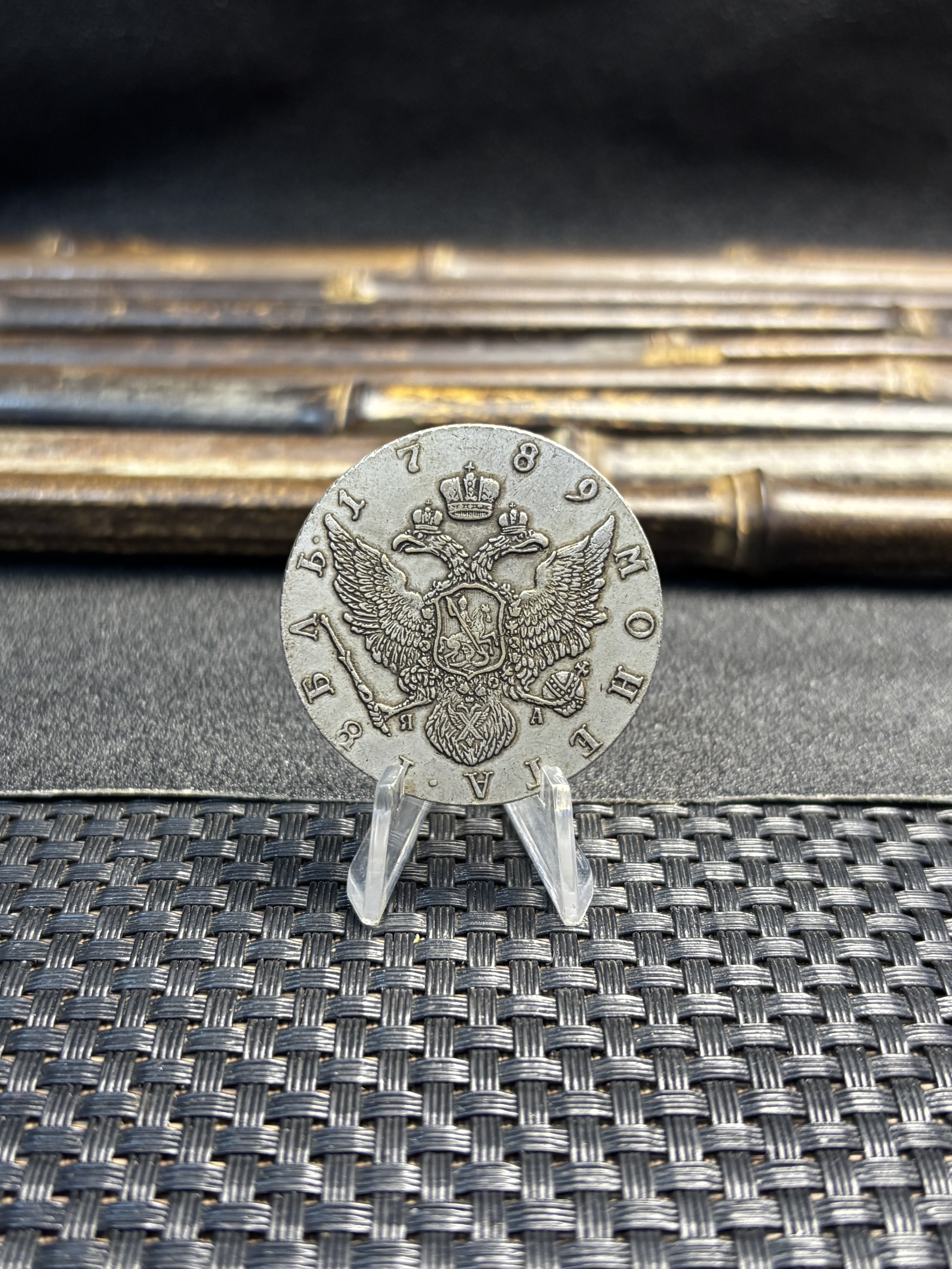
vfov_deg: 67.3
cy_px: 634
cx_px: 476
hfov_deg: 53.1
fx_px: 953
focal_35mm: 26
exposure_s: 1/50
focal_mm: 5.96
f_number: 1.6
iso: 160
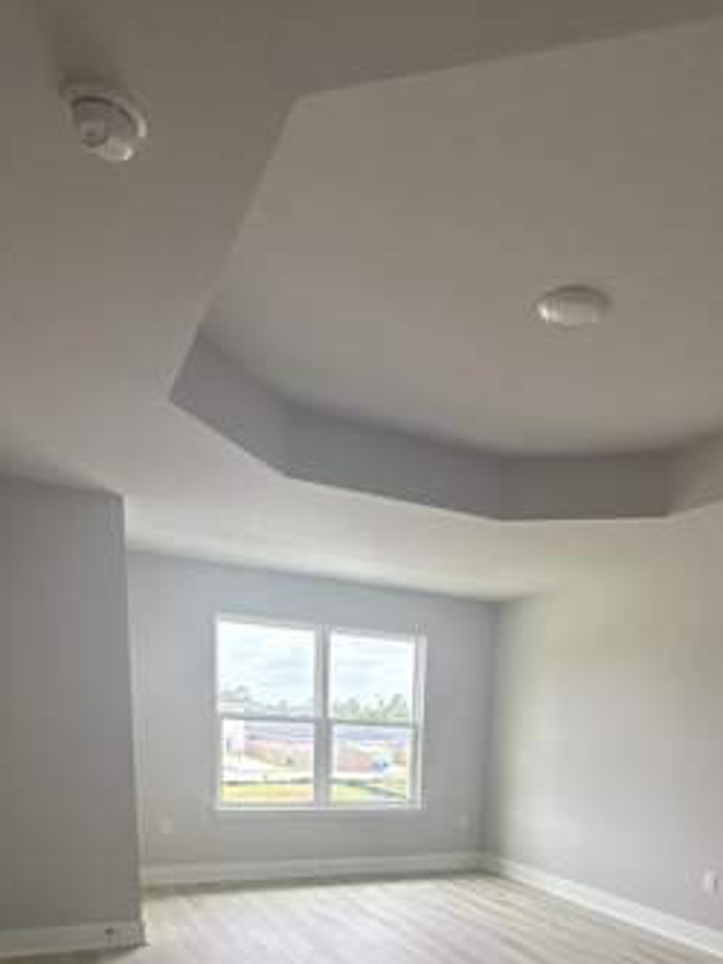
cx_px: 453
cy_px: 880
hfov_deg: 50.8
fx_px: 752
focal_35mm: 27
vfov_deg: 55.9
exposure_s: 1/99
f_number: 2.2
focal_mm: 2.22
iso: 50
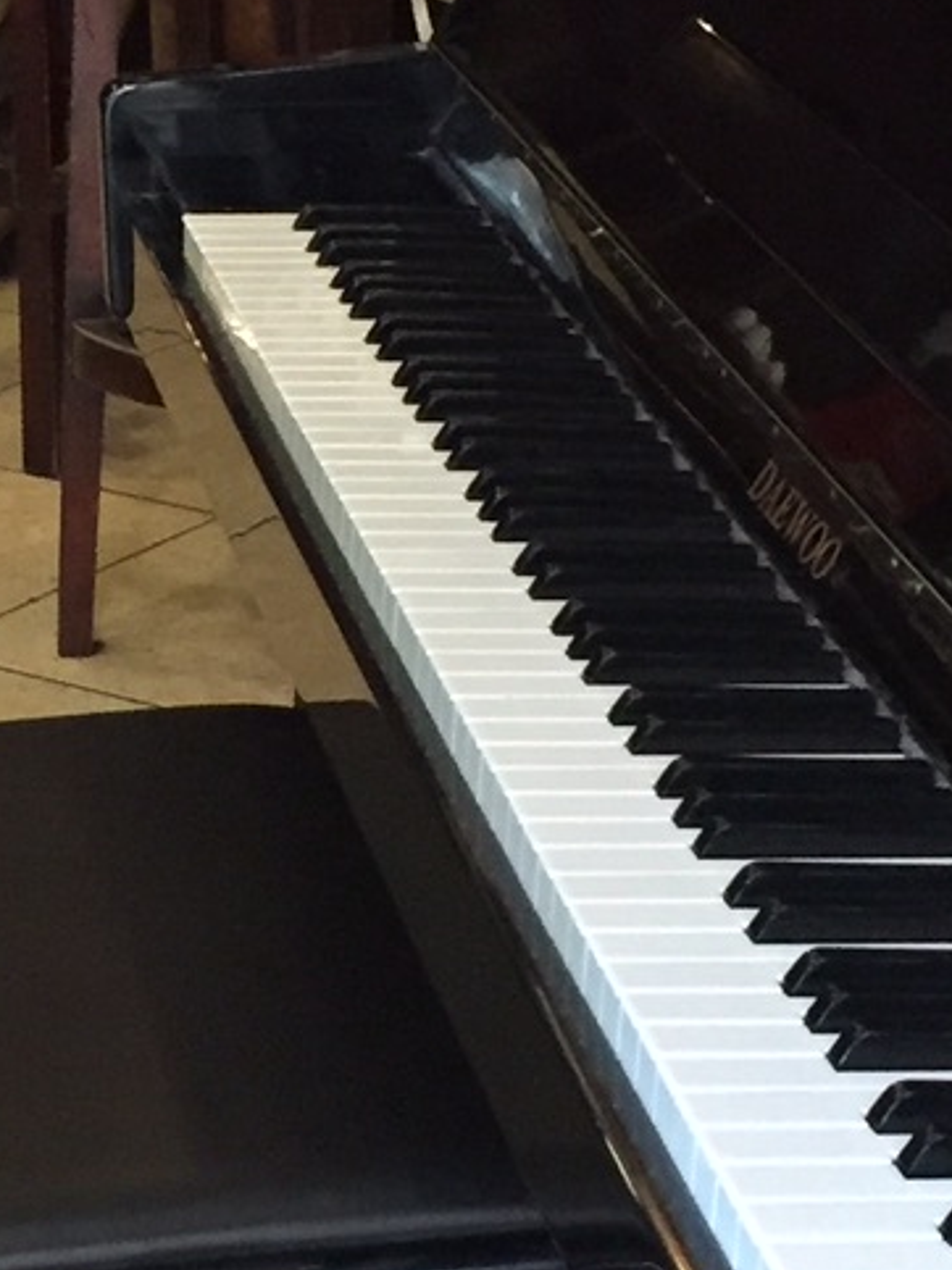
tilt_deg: -15.8
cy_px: 379
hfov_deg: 11.9
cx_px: 50
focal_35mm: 123
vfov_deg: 16.0
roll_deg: +2.7
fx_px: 4512
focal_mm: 4.15
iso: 250
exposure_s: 1/25
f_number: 2.2
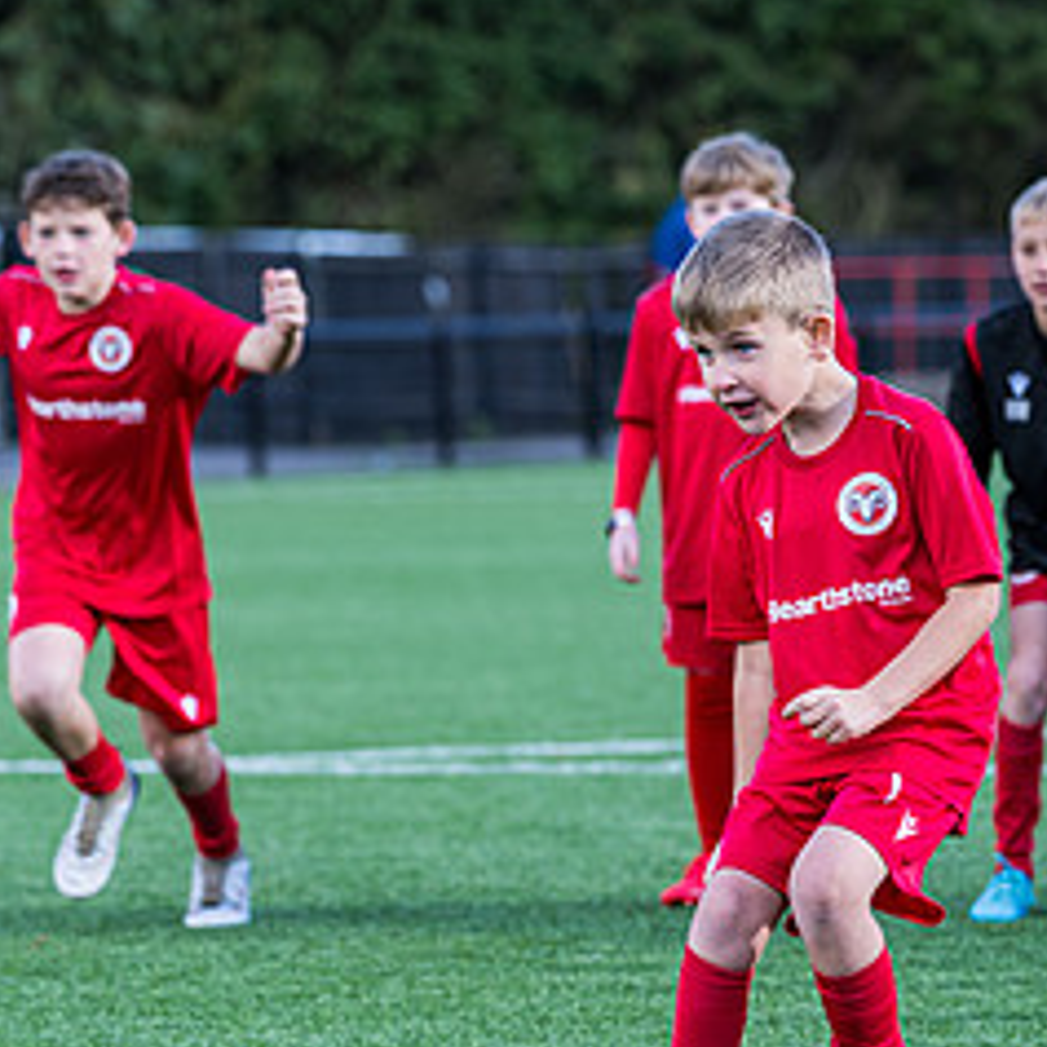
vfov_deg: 6.2
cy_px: 718
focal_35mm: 282
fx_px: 9650
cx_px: 495
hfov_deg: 6.2
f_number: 4
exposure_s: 1/640
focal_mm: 135
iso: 400
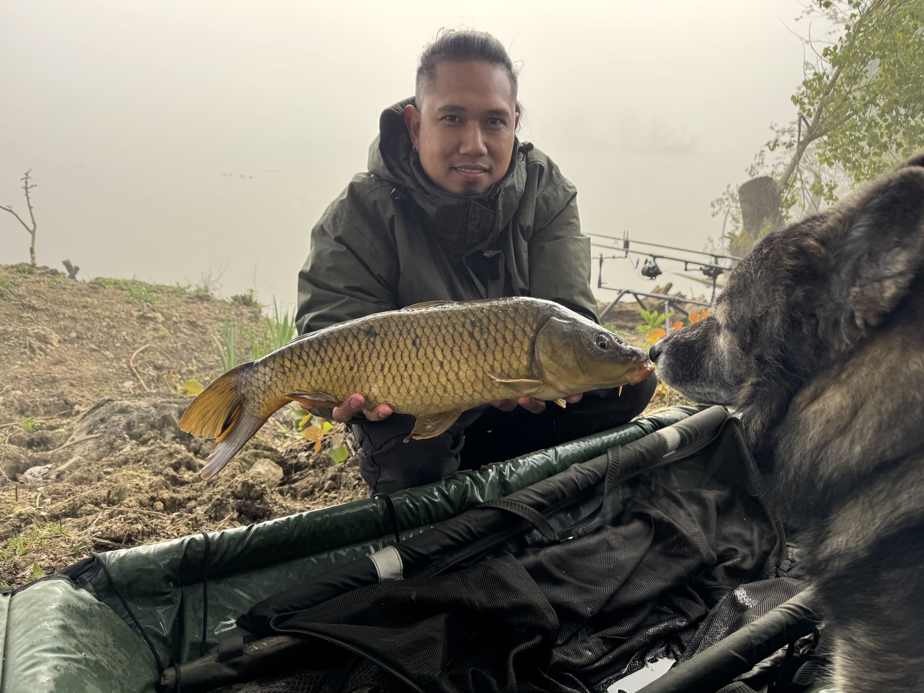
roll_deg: -3.3
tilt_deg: -17.3
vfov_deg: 56.8
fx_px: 641
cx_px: 462
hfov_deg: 71.6
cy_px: 346
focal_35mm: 24
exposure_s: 1/527
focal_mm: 6.76
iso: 80
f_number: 1.78
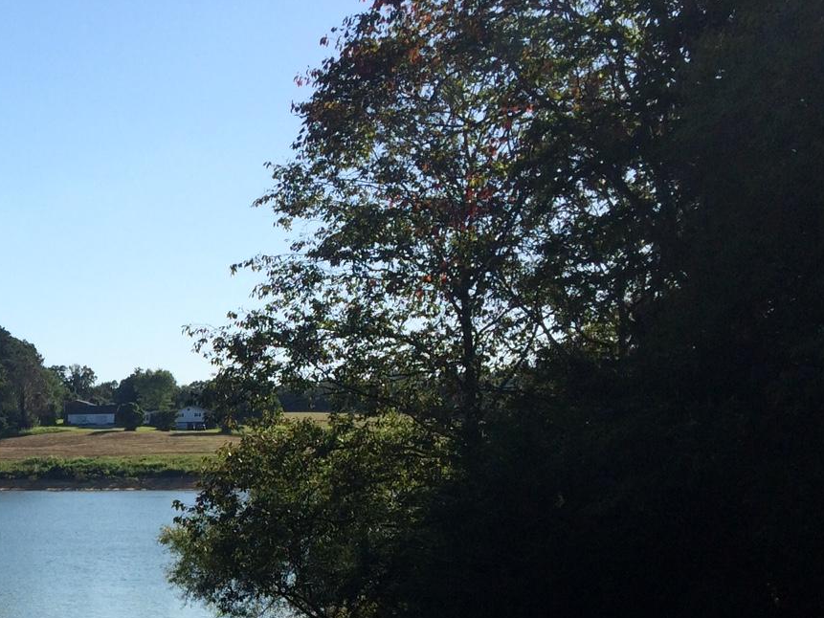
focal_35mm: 69
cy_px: 624
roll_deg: -0.4
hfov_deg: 25.6
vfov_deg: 20.6
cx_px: -136
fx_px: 1643
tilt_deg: -6.1
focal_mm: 4.15
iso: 32
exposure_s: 1/1953
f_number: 2.2
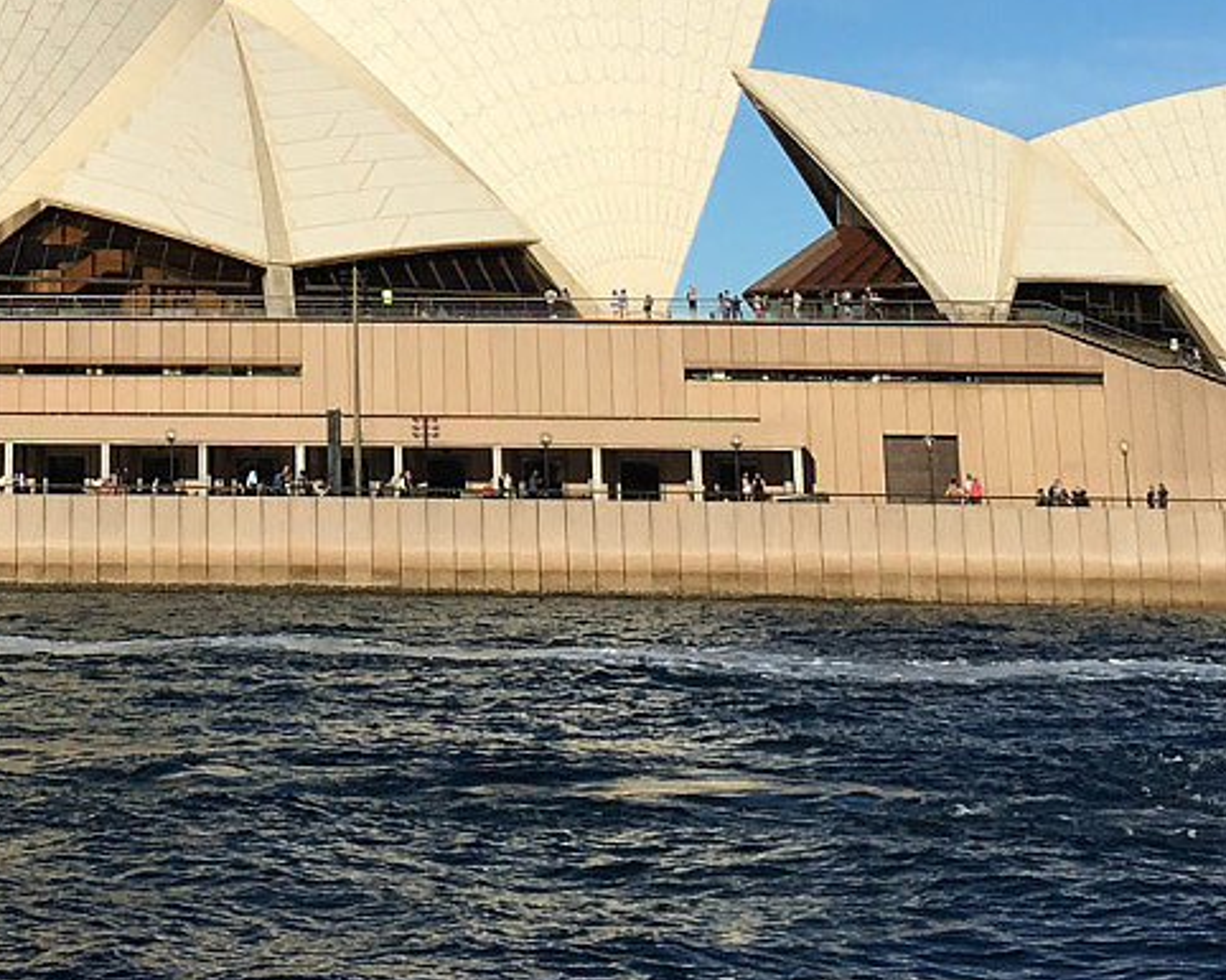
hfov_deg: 19.9
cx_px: 48
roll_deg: -1.0
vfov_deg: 15.3
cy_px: -405
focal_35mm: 94
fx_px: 3409
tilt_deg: +14.7
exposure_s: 1/3077
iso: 25
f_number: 2.2
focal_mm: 4.15
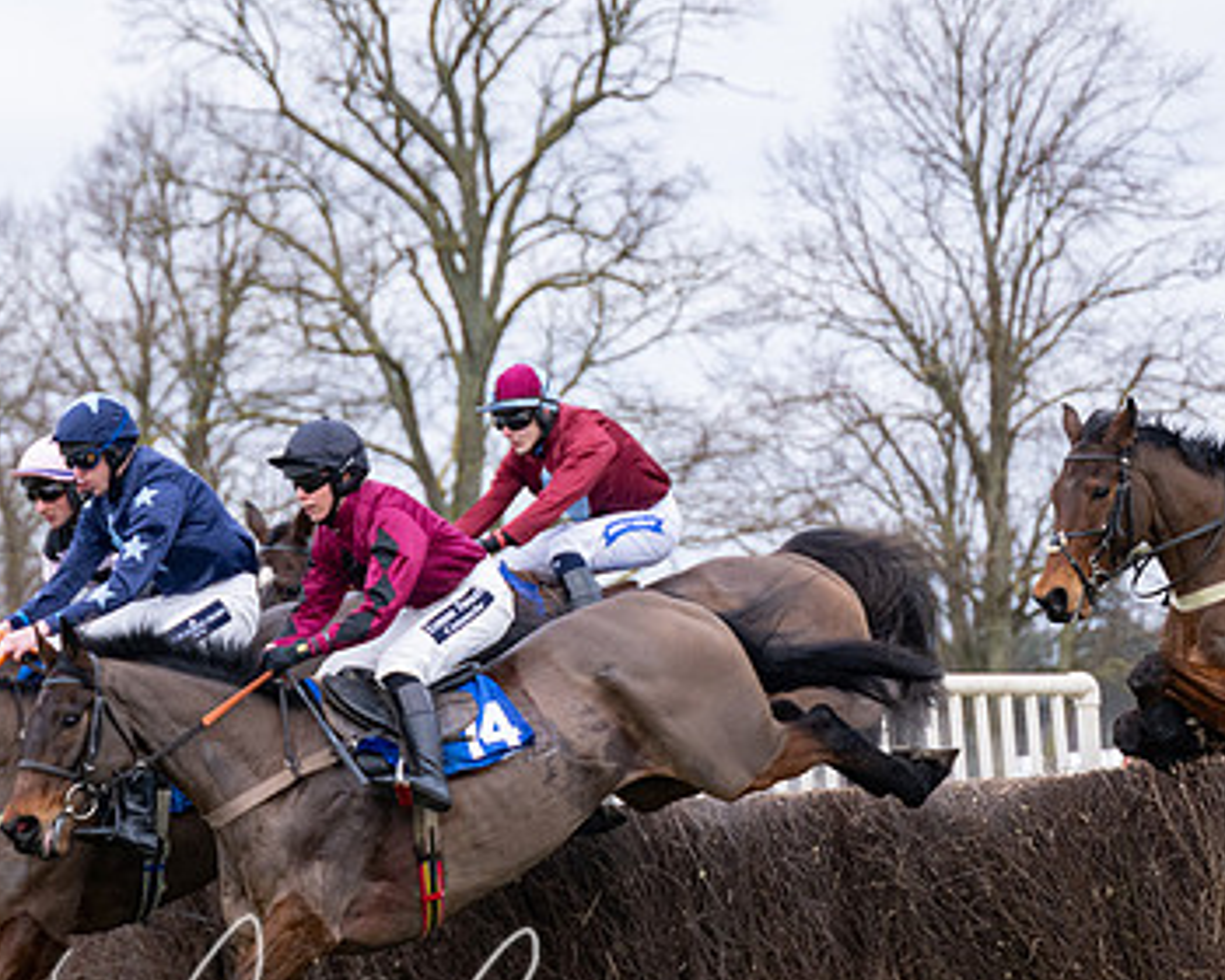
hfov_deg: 9.2
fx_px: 7577
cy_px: 694
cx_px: 576
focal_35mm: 209
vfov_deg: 7.4
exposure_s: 1/1000
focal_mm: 101
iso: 800
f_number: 4
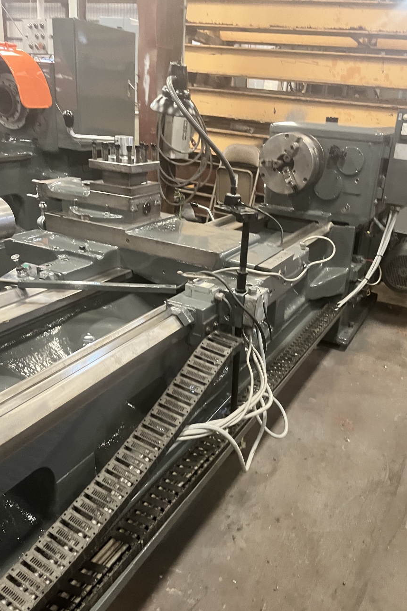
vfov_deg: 65.5
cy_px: 304
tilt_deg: -24.0
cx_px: 236
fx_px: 475
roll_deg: -3.9
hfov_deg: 46.2
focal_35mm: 28
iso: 400
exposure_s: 1/40
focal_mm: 5.1
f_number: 1.6
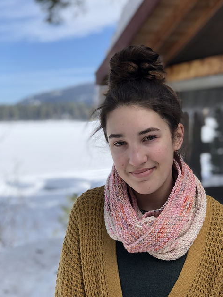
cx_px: 112
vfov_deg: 33.2
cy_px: 149
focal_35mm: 58
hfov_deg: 25.2
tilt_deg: -3.7
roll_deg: +1.9
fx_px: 498
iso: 20
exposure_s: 1/265
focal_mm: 6.6
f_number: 2.8
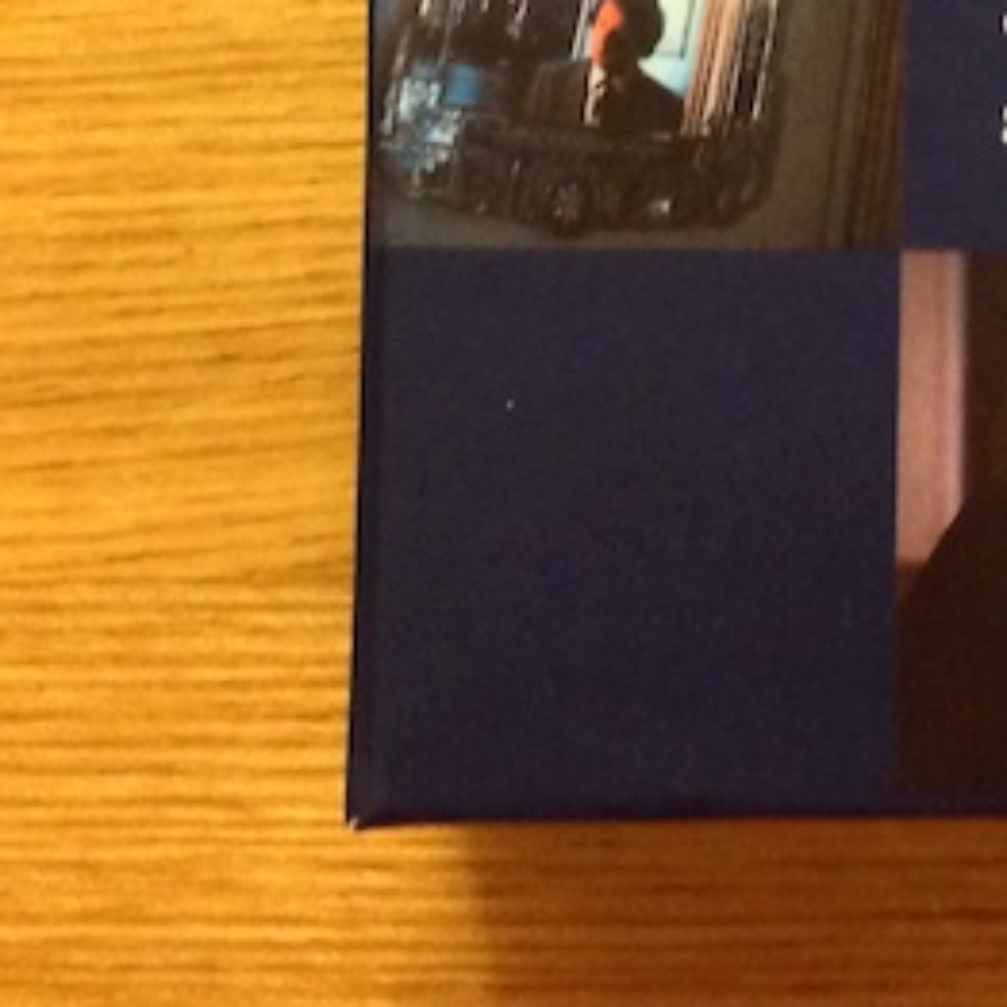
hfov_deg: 14.5
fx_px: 3752
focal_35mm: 114
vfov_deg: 14.7
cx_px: 1376
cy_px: -242
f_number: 2.4
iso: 400
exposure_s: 1/15
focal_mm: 4.12
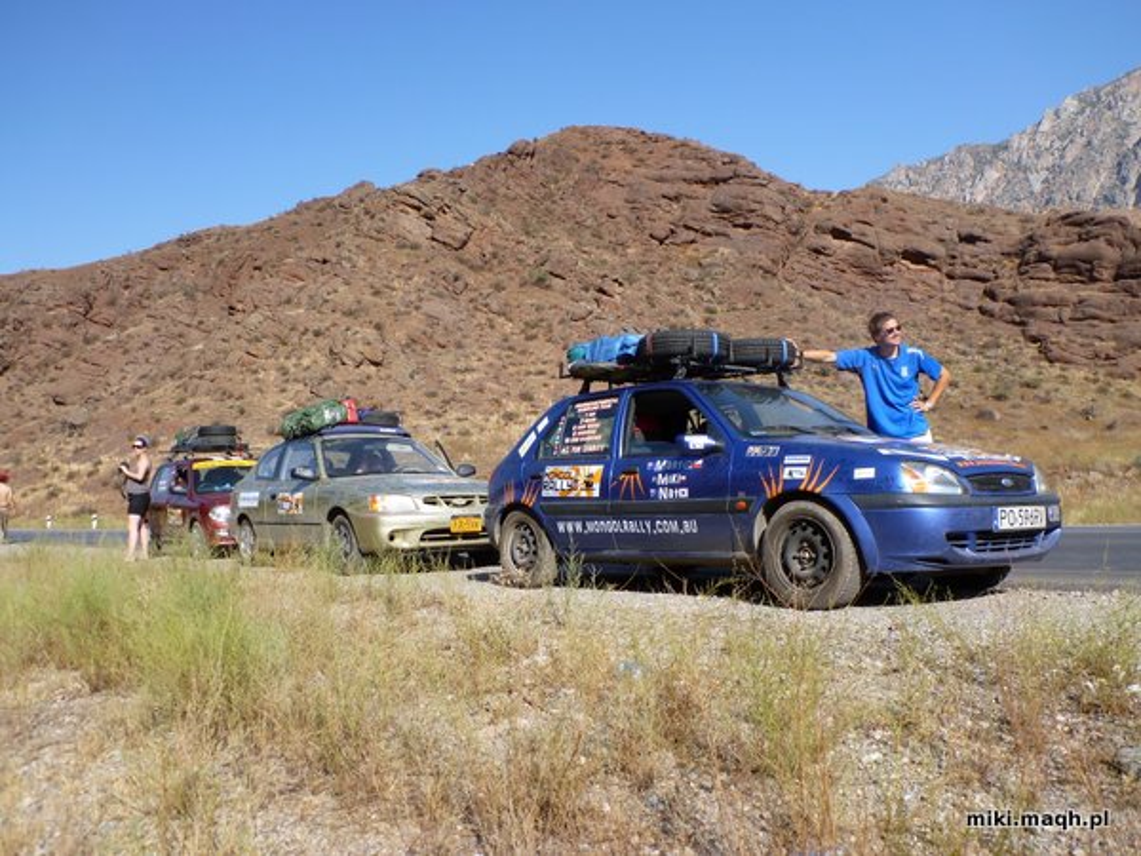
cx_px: 570
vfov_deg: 45.4
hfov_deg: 58.4
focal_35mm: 31
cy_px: 428
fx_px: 1022
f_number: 3.5
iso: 100
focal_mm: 5.5
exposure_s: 1/640
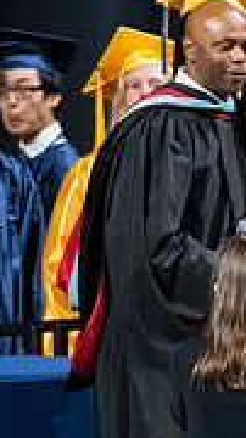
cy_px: 299
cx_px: 276
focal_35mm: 1363
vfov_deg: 1.6
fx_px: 15836
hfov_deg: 0.9
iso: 2000
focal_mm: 200
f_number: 4
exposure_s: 1/200
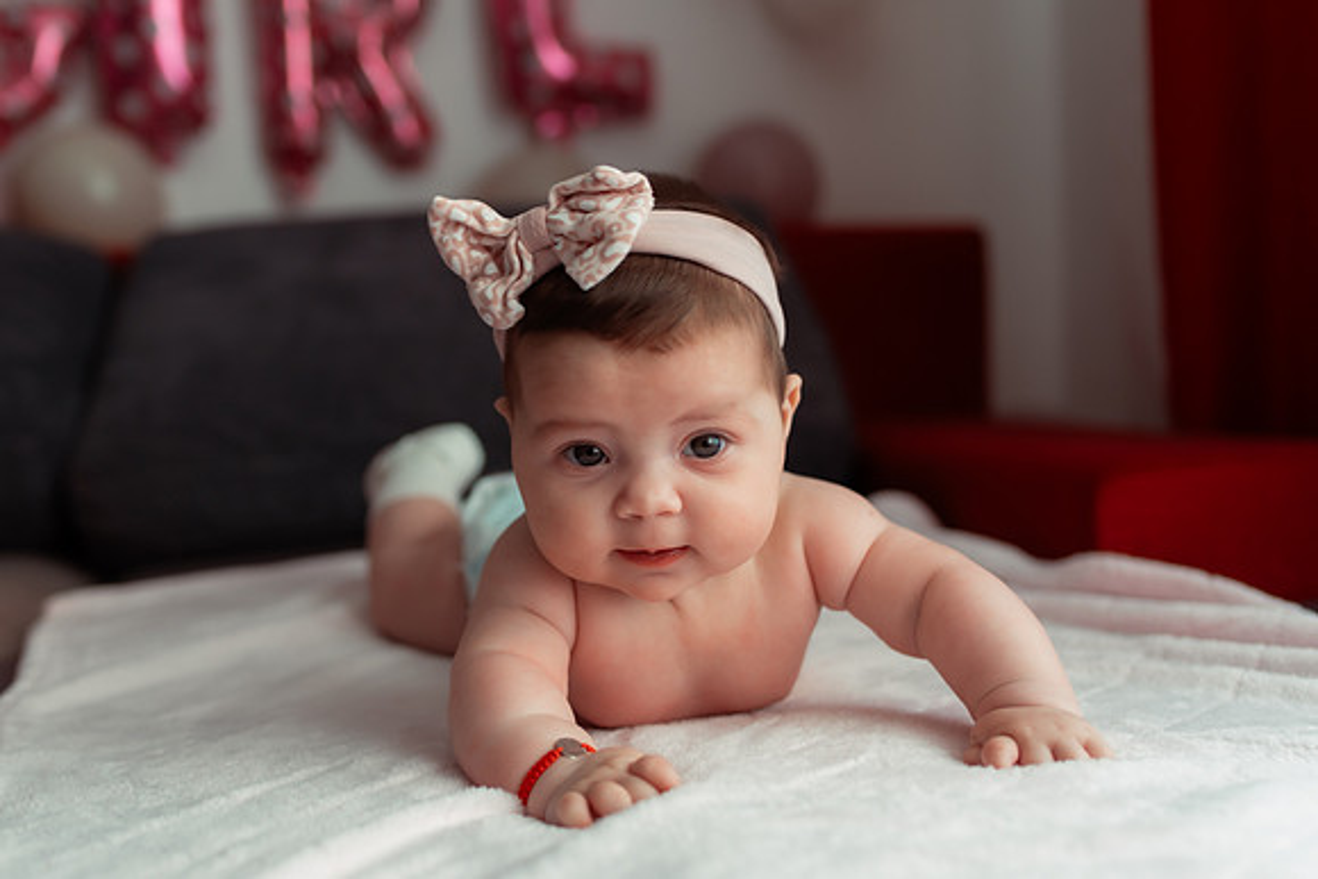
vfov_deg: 34.3
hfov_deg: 49.6
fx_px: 1423
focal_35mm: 39
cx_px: 586
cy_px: 454
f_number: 2.5
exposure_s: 1/250
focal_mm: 35
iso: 800
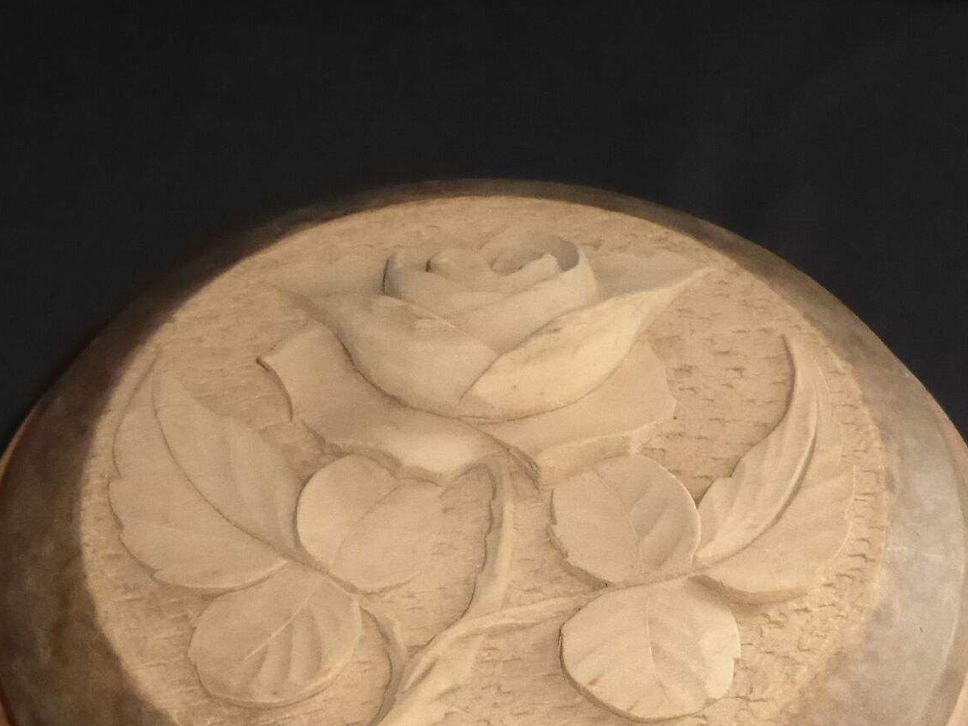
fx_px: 2713
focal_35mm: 97
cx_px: 492
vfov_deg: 15.1
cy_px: 628
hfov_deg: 20.2
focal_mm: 9.7
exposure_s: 1/60
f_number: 4.6
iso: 800
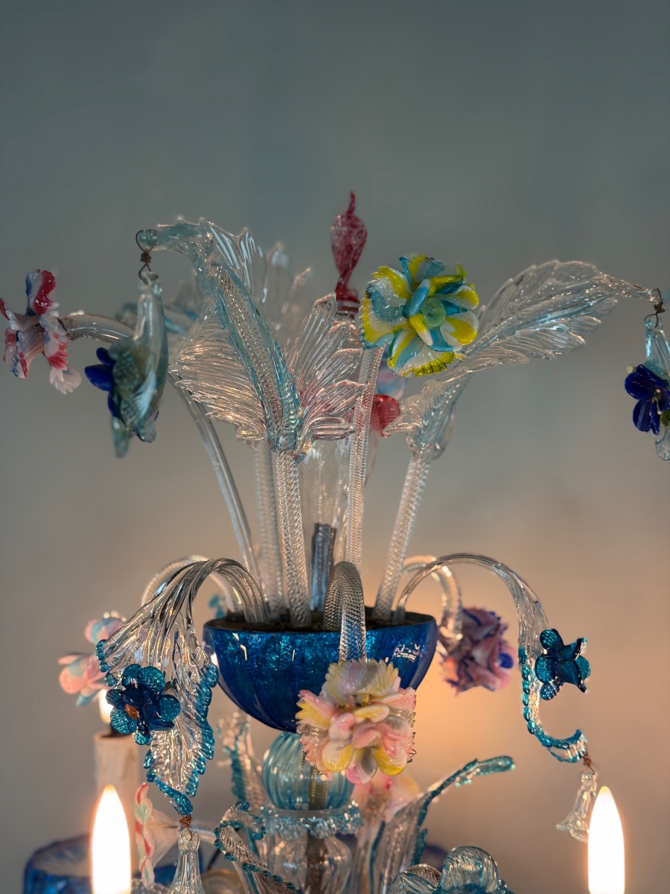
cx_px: 335
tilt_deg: +6.3
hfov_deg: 30.3
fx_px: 1239
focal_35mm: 48
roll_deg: +0.2
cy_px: 447
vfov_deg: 39.7
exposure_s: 1/100
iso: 100
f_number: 1.78
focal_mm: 6.76
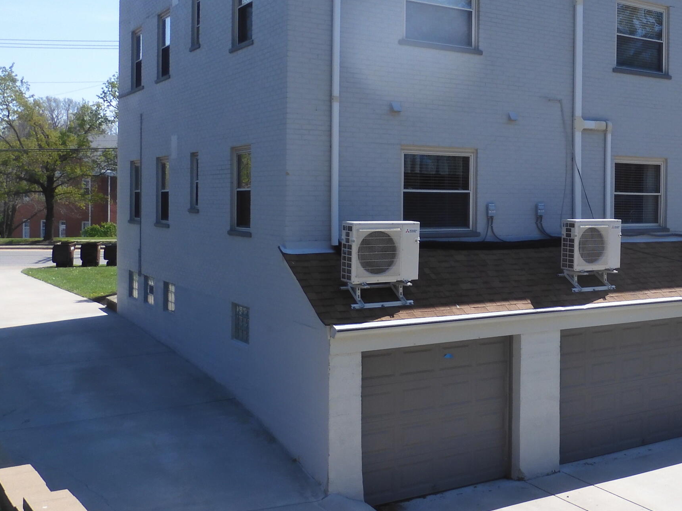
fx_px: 828
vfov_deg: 34.2
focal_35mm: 42
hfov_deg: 43.0
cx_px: 532
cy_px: 197
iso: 100
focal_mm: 4.3
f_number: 3.4
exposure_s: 1/800
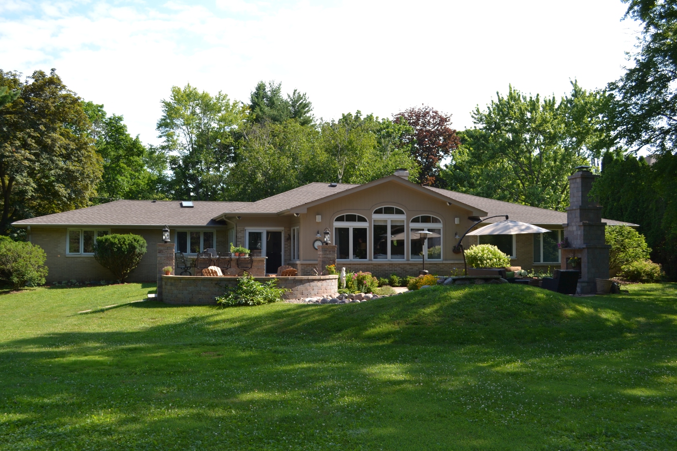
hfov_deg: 53.1
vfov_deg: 36.9
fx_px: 677
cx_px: 338
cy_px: 226
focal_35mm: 36
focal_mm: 24
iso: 100
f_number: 6.3
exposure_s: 1/200
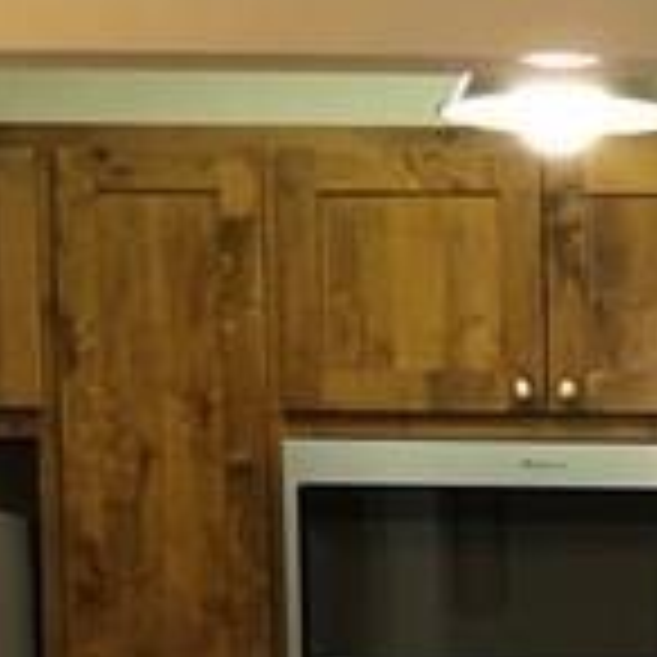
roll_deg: -0.3
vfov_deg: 9.6
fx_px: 3715
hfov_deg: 9.8
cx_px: 999
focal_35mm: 173
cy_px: 1143
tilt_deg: -6.7
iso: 50
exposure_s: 1/15
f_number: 1.8
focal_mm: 4
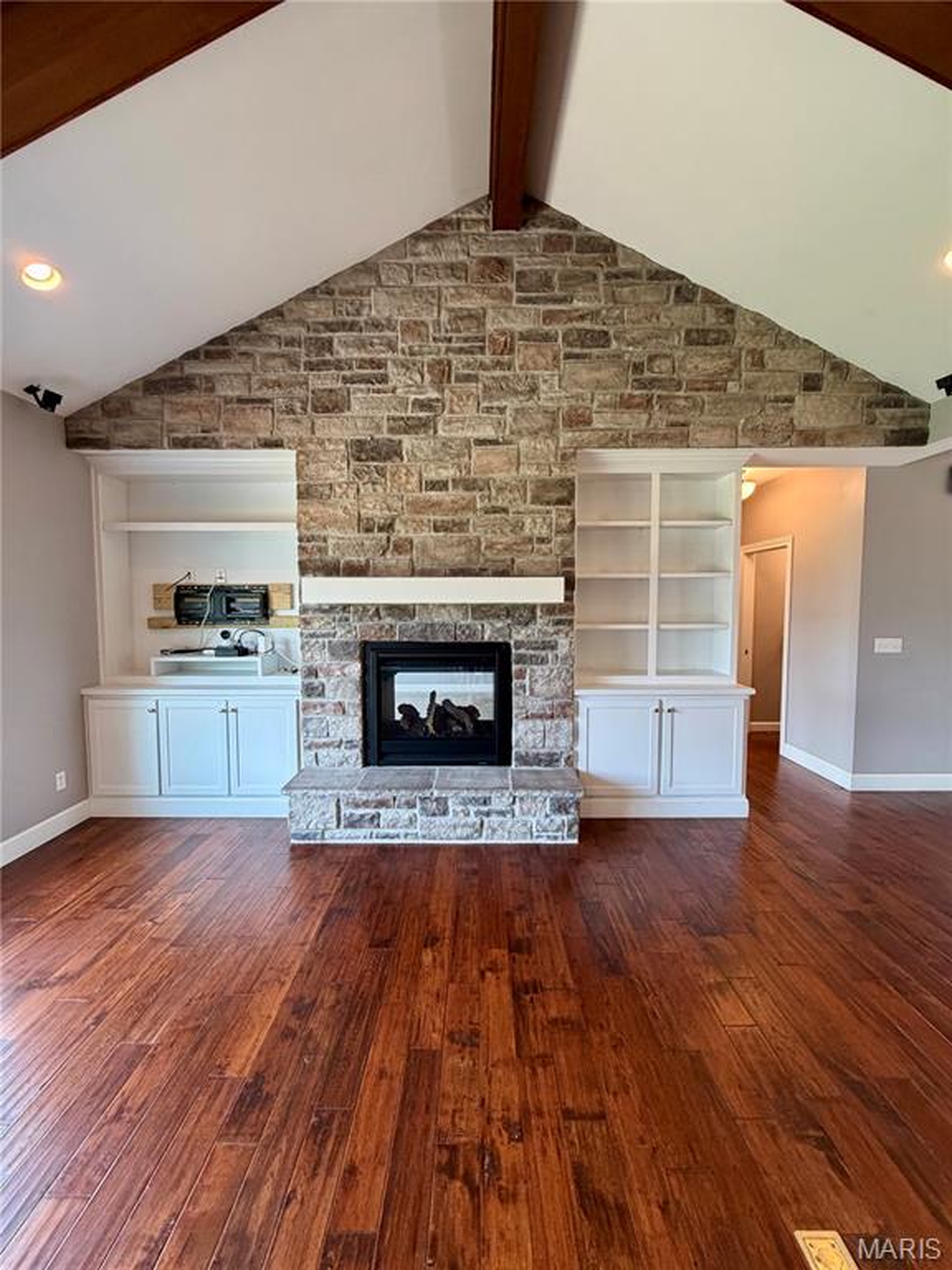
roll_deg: -1.1
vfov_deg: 102.1
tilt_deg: -3.0
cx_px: 476
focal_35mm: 14
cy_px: 635
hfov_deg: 85.7
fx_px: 513
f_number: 2.2
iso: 320
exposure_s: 1/120
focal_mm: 2.22
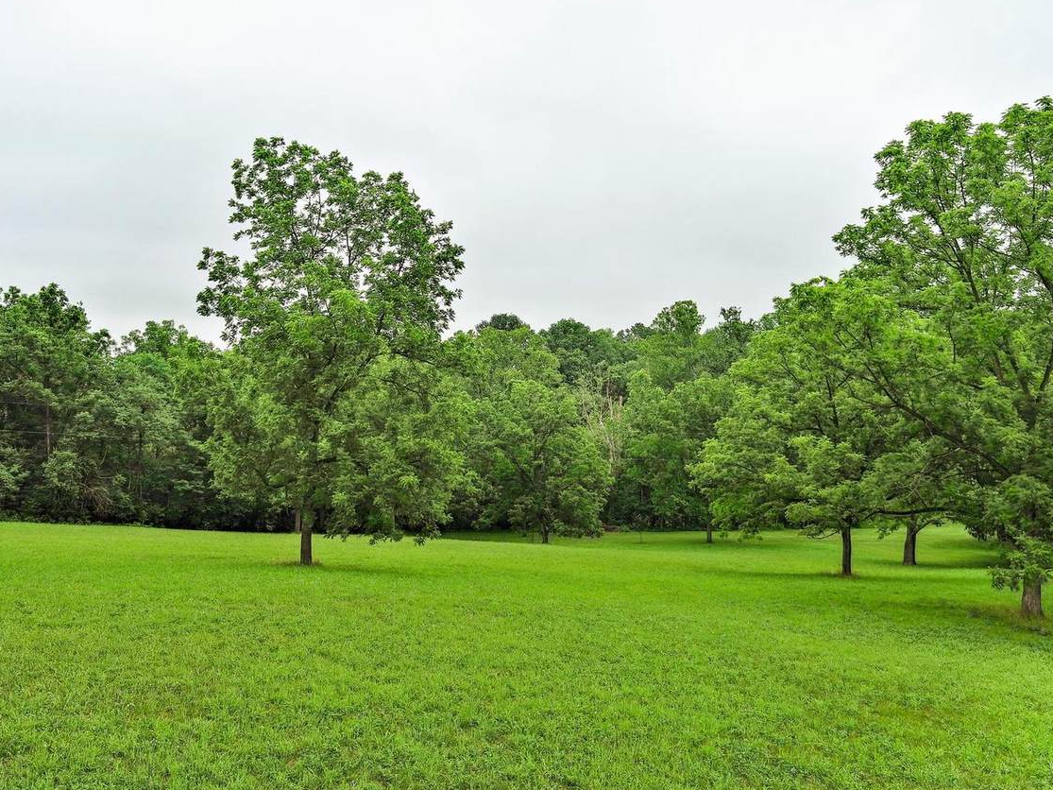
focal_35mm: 32
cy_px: 394
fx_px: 973
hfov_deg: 56.7
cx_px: 467
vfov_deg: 44.2
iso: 100
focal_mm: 10.57
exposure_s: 1/1400
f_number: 2.8
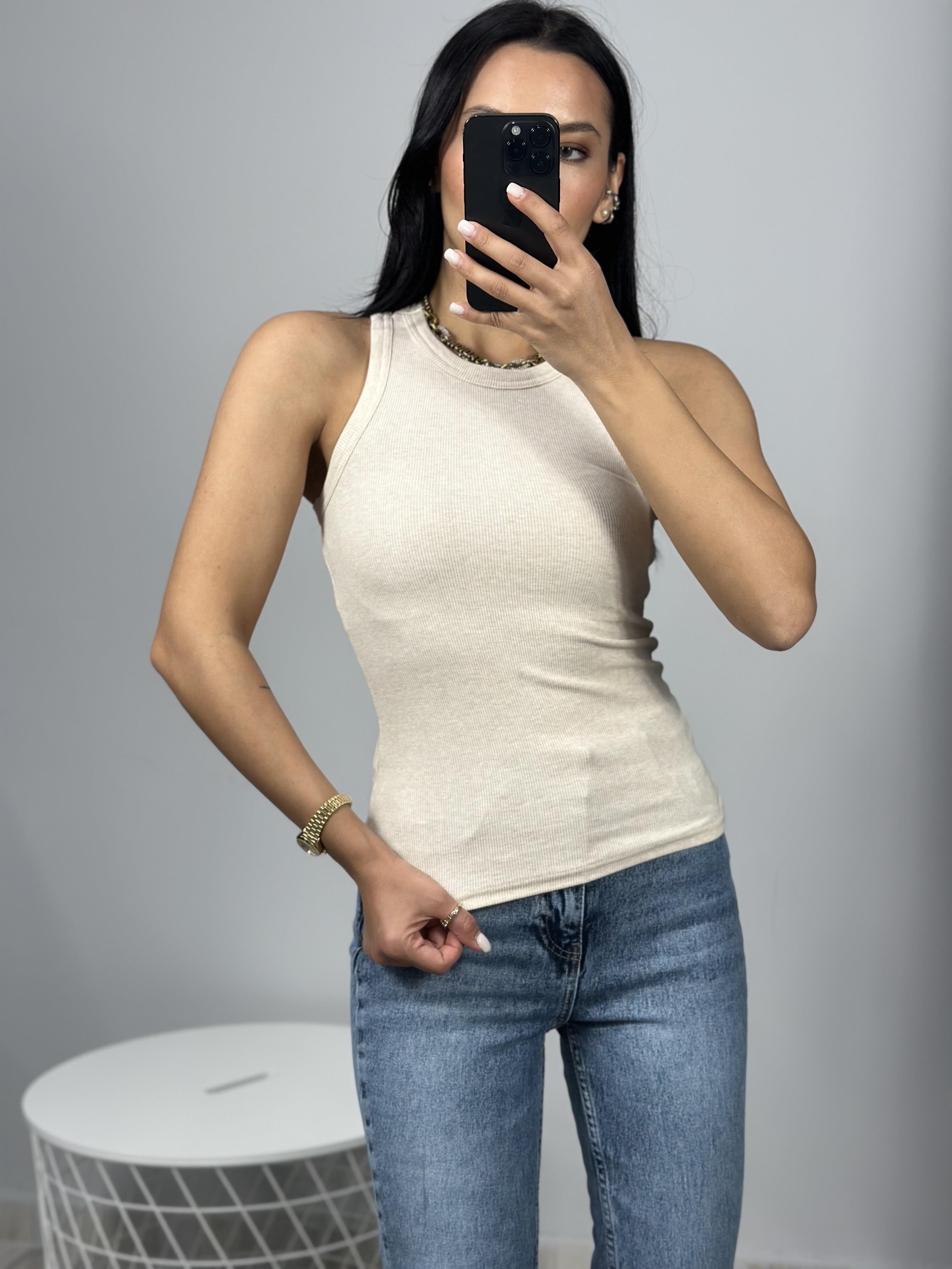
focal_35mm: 48
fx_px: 1760
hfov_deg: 30.3
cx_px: 476
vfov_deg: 39.7
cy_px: 634
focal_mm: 6.86
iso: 80
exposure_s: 1/100
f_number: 1.78
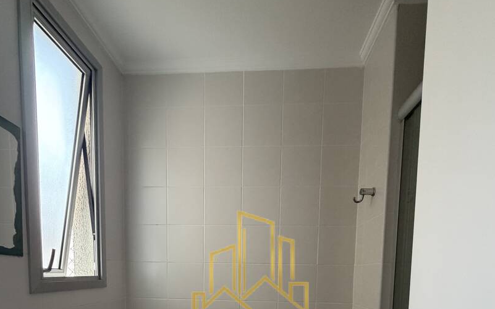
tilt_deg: -4.2
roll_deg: -1.3
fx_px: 270
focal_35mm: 20
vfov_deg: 50.5
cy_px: 295
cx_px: 248
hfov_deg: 85.0
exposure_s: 1/88
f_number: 2.2
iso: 320
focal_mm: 2.22
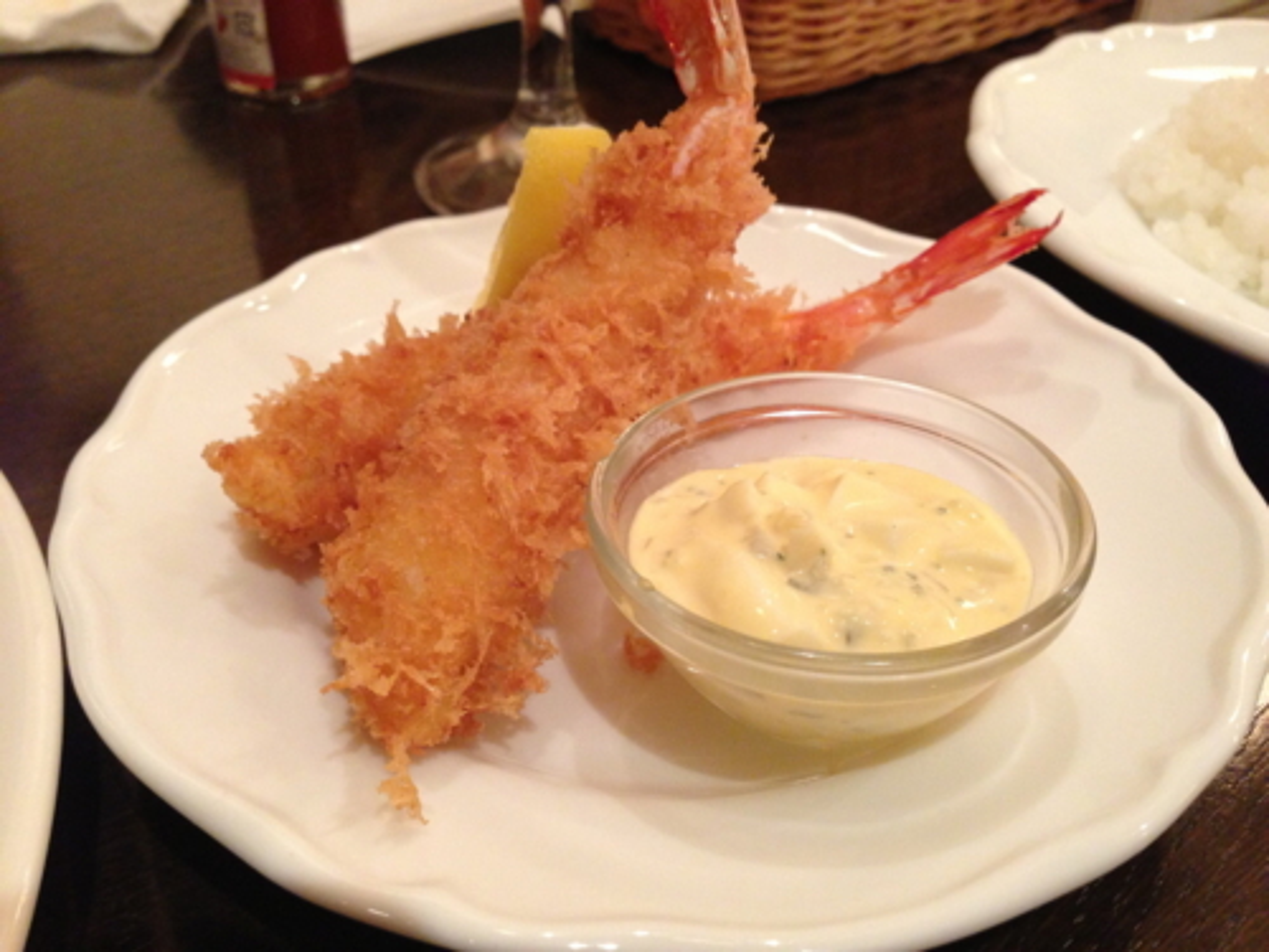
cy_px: 476
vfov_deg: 42.9
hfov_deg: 55.4
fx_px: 1210
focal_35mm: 33
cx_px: 634
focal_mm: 4.13
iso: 320
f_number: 2.4
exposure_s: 1/20
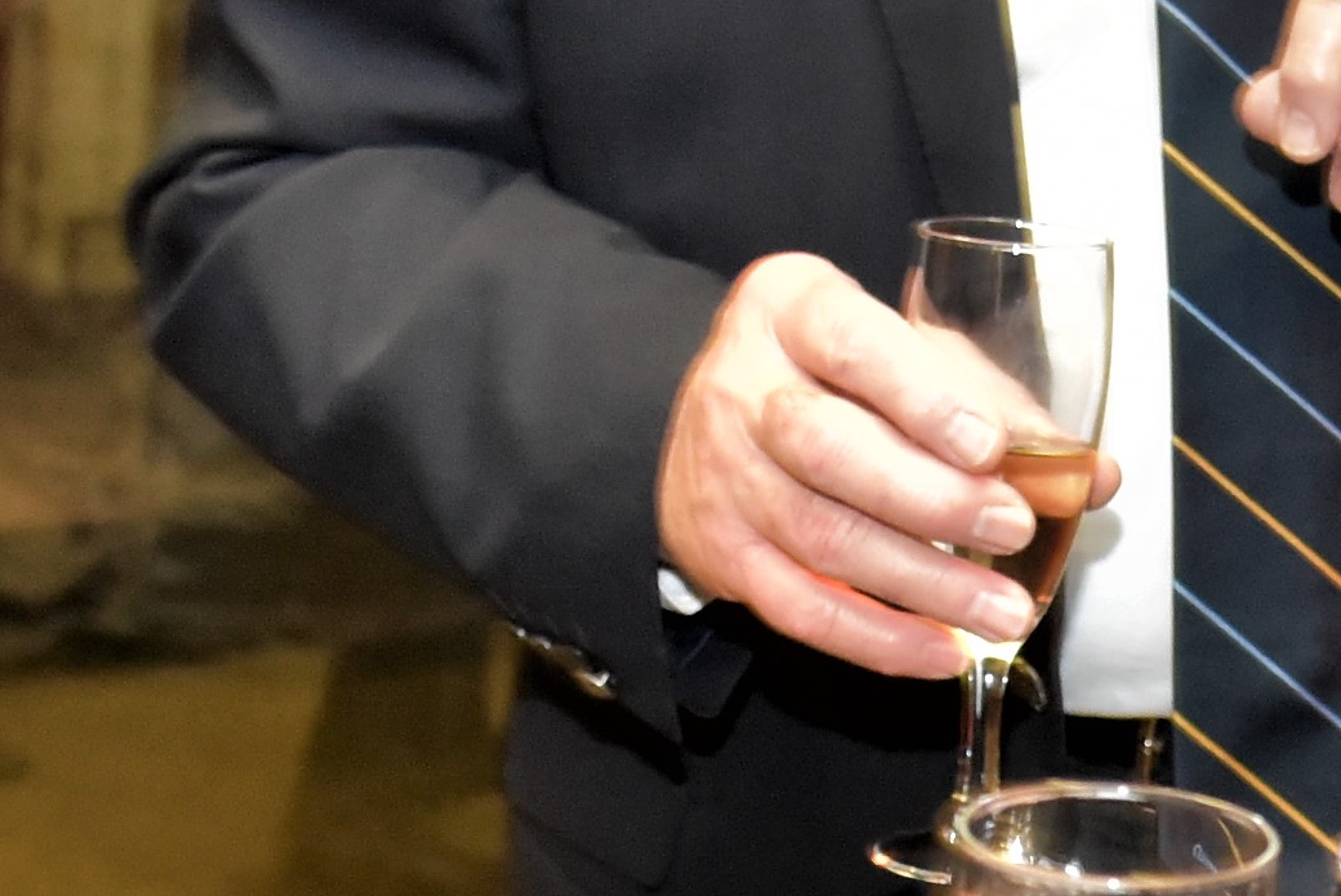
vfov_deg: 10.5
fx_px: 4846
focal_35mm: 130
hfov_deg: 15.5
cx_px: 1308
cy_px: 790
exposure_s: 1/60
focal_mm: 24
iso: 3200
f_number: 4
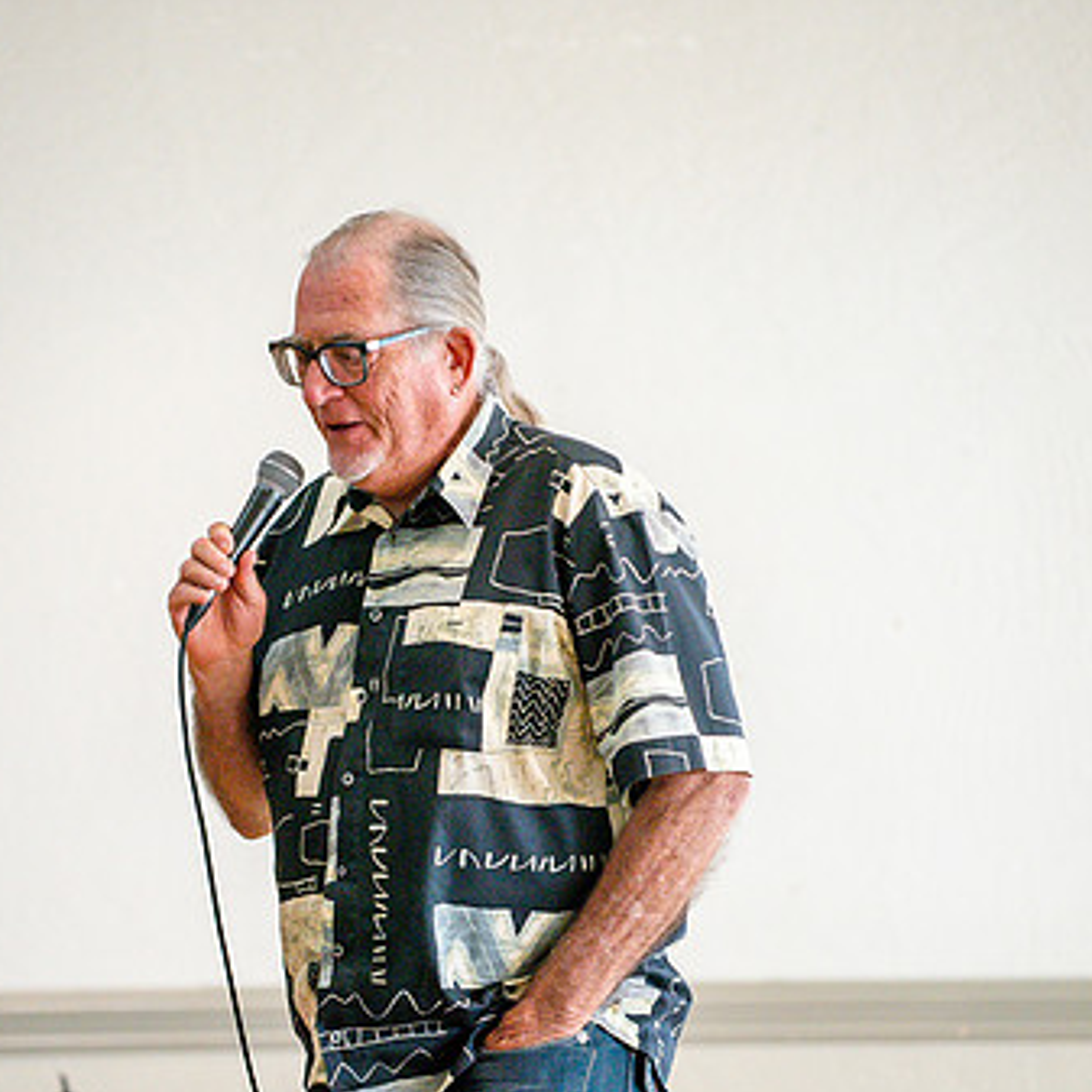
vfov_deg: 6.8
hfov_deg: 6.8
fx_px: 9137
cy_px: 565
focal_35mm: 256
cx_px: 450
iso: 2000
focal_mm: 175
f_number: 2.8
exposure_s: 1/400
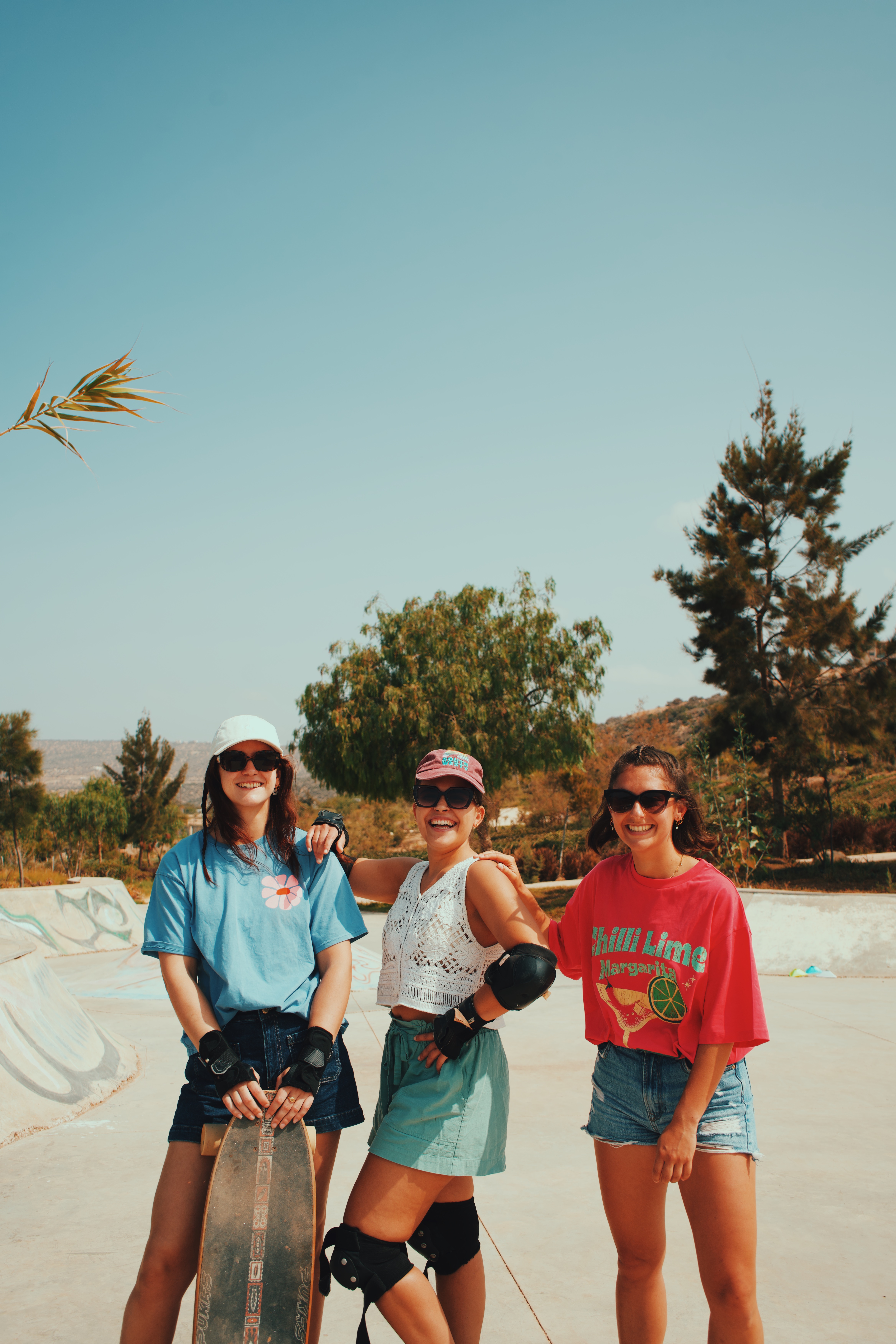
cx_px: 448
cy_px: 672
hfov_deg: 38.9
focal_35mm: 34
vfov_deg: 55.8
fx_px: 1269
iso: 100
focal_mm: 34
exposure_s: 1/640
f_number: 5.6
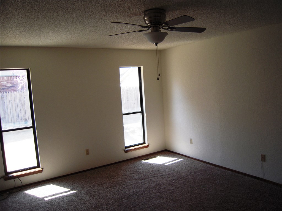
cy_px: 106
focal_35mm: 28
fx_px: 228
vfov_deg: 49.7
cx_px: 141
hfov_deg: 63.4
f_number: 2.7
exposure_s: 1/125
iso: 100
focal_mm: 5
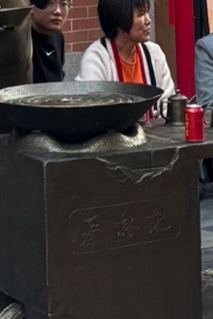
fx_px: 1349
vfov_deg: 11.3
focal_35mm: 152
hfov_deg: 9.0
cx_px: 111
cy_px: -439
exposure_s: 1/121
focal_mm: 6.76
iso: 64
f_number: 1.78
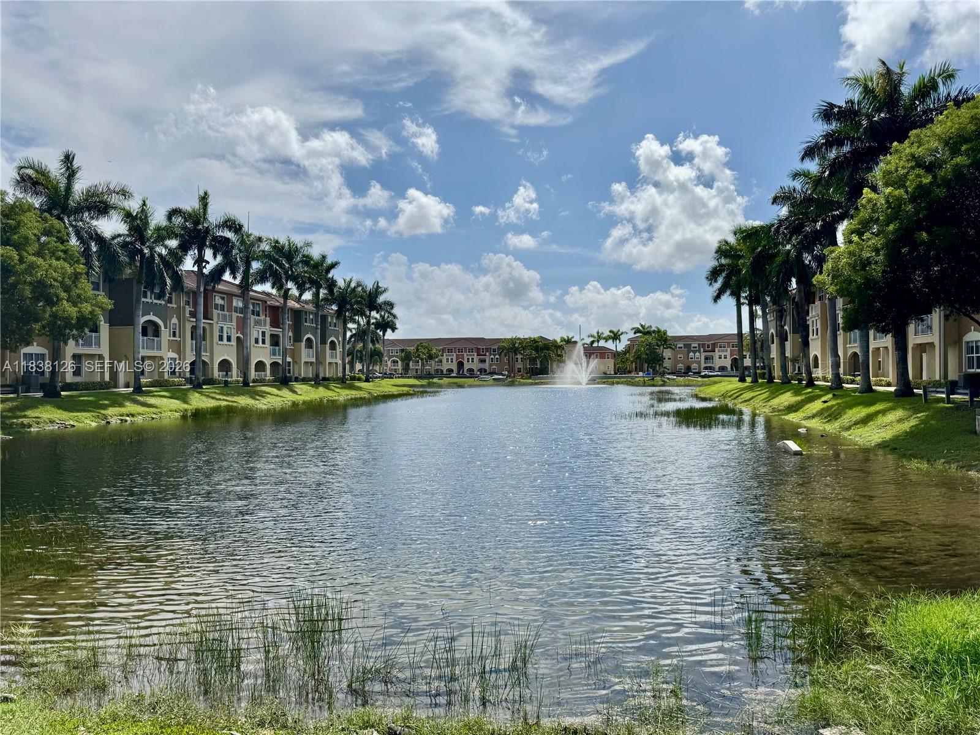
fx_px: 679
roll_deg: +0.4
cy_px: 368
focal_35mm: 24
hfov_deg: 71.6
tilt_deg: +1.2
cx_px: 490
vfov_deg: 56.8
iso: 80
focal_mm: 6.76
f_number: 1.78
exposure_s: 1/12346
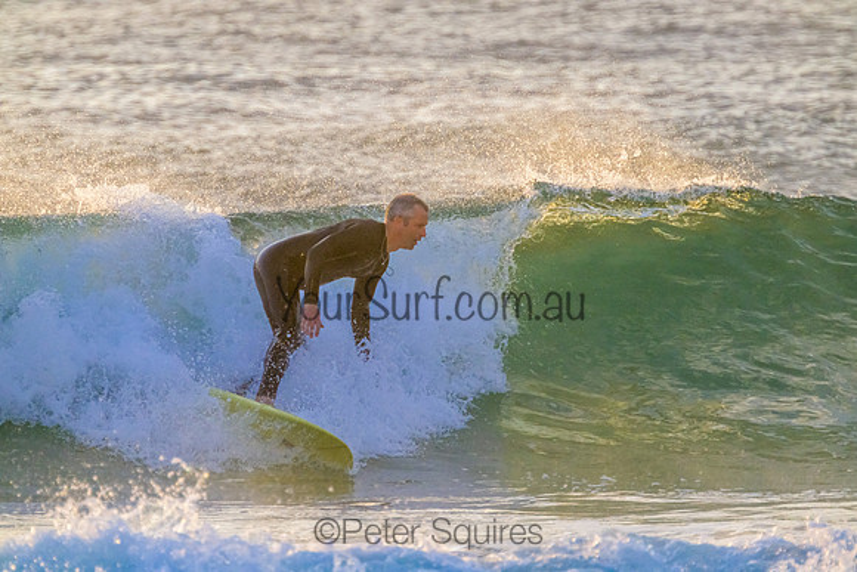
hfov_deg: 2.6
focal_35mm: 800
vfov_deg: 1.7
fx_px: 19048
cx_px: 428
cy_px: 286
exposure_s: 1/1250
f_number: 11
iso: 3600
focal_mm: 800
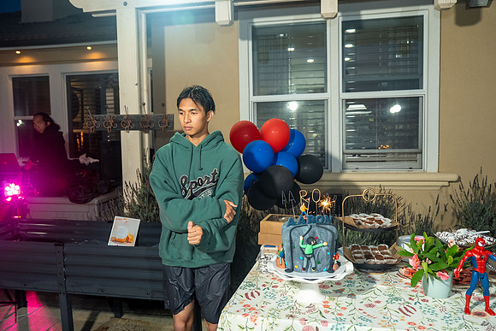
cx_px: 248
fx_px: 413
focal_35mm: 30
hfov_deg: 61.9
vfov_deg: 43.6
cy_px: 166
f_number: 3.5
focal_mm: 30
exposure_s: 1/160
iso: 640
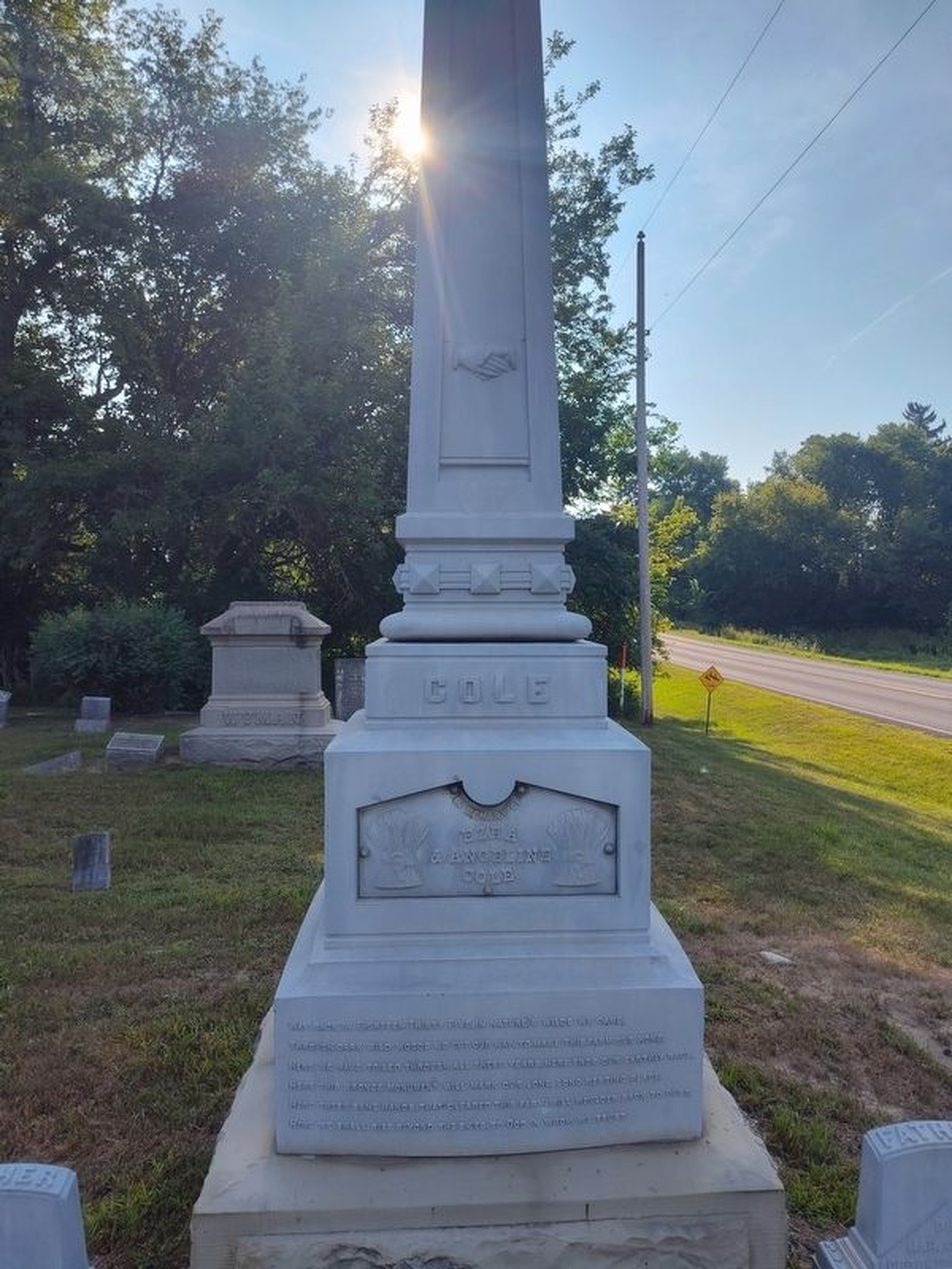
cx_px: 476
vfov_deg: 73.9
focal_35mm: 23
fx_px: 843
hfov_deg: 58.9
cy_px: 634
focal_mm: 5.56
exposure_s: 1/1263
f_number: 1.8
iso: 100
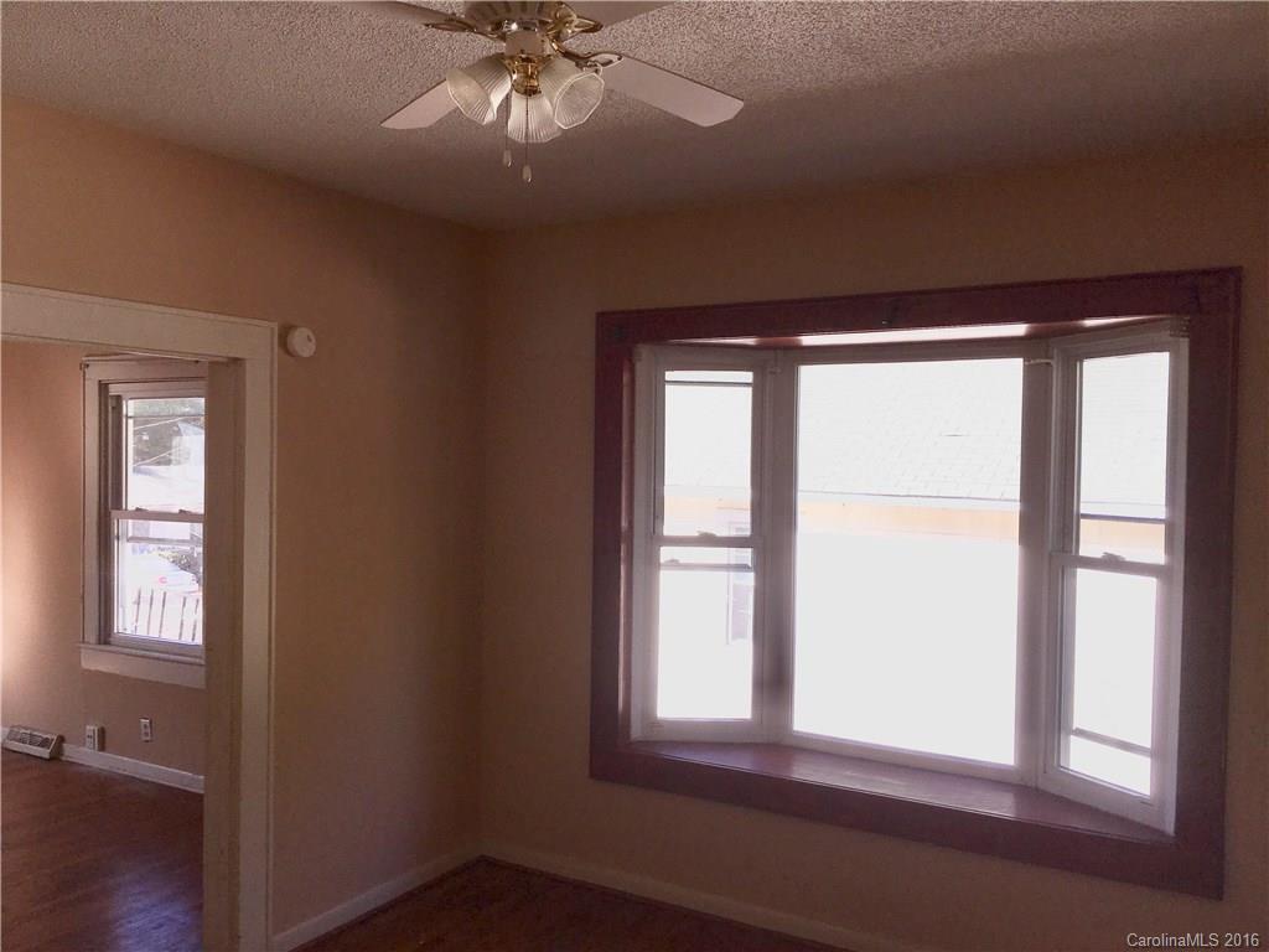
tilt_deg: -2.0
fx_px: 1063
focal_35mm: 29
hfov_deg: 61.7
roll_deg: -0.8
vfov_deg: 48.2
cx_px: 634
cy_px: 476
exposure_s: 1/364
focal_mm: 4.15
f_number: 2.2
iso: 25
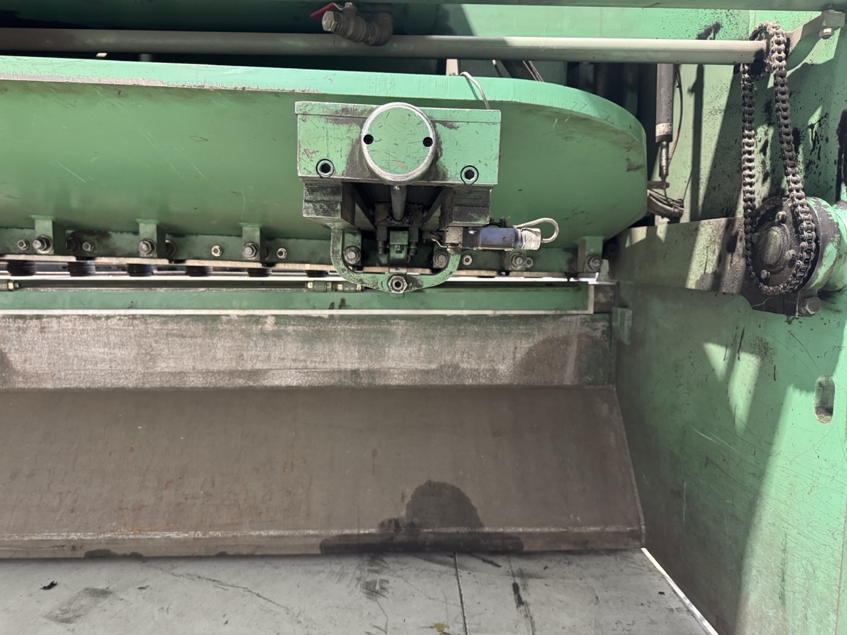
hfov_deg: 71.6
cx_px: 424
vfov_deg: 56.8
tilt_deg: -6.5
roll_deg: -0.4
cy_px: 318
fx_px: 587
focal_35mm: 24
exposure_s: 1/60
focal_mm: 6.76
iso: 640
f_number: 1.78
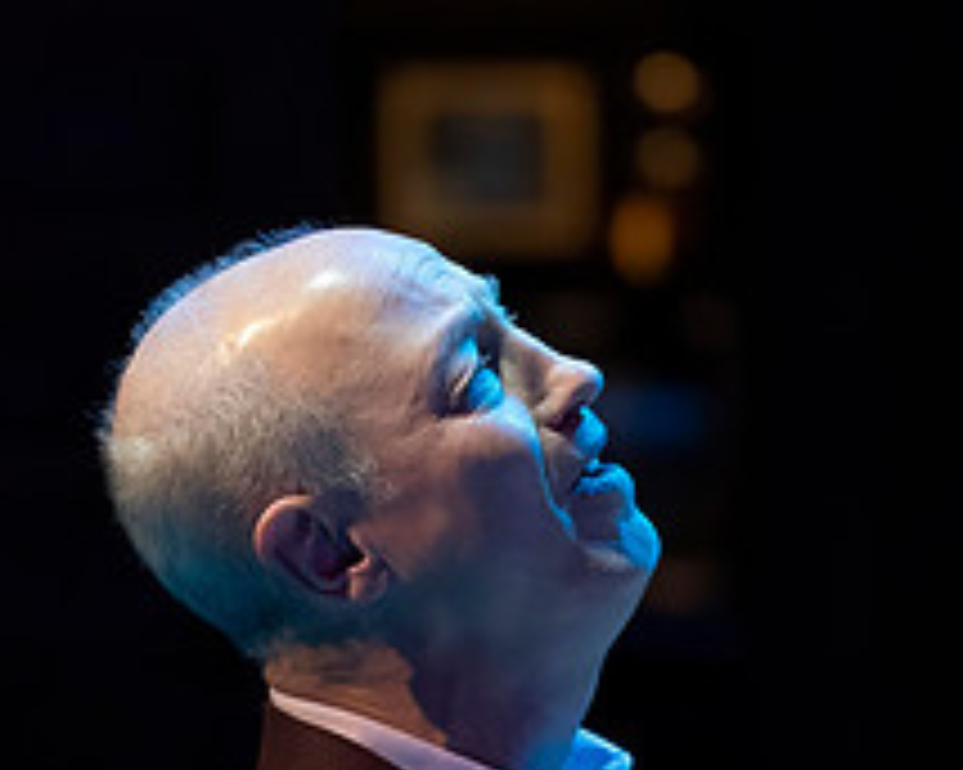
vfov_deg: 1.0
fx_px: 43786
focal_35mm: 1537
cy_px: 614
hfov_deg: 1.3
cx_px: 476
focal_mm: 400
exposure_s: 1/250
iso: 5000
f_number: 5.6
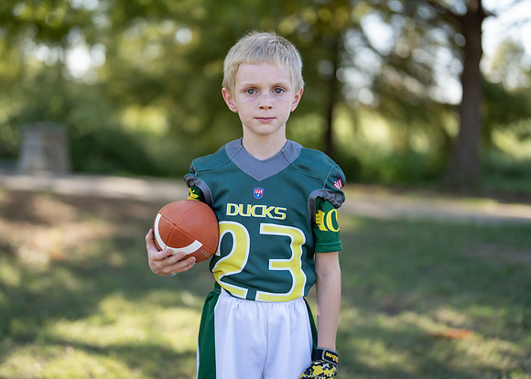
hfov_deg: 33.8
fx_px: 873
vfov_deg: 24.5
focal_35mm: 58
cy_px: 193
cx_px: 236
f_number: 1.2
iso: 100
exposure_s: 1/1250
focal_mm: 50
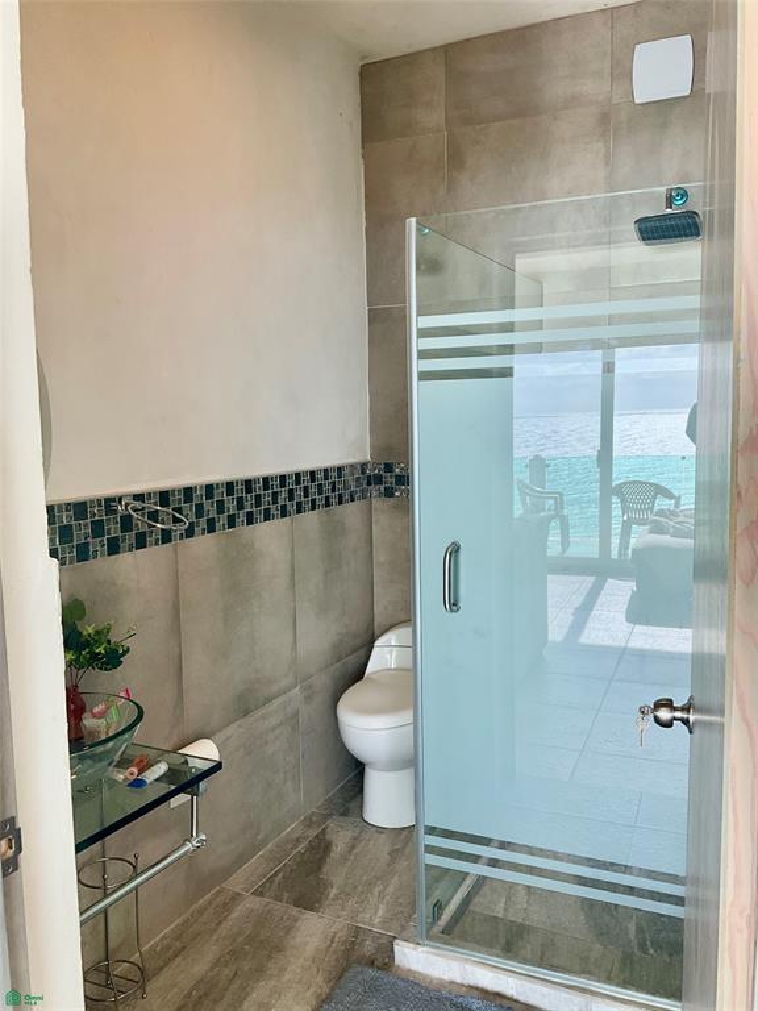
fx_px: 847
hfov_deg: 48.2
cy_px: 506
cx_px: 379
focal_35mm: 29
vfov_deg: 61.7
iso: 32
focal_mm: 3
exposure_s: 1/122
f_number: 1.8
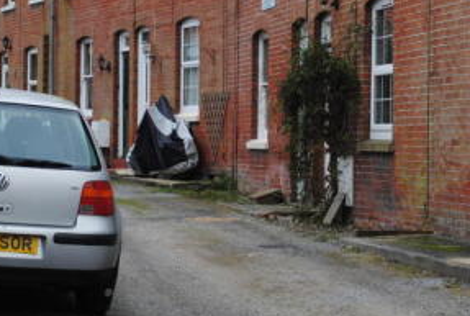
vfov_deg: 11.6
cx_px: 273
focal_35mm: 119
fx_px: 1559
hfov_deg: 17.1
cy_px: 156
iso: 200
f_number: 5.6
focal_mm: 35
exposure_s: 1/125
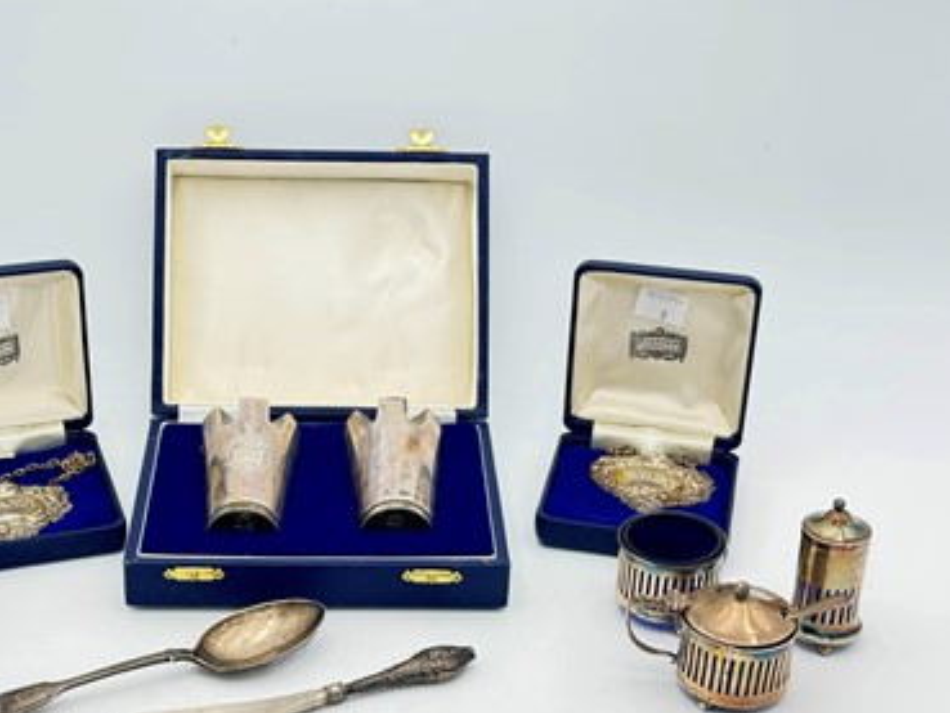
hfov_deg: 29.7
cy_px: 454
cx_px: 353
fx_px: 1784
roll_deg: +0.2
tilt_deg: -29.1
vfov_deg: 22.5
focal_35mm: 65
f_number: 1.78
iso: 64
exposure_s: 1/187
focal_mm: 6.76
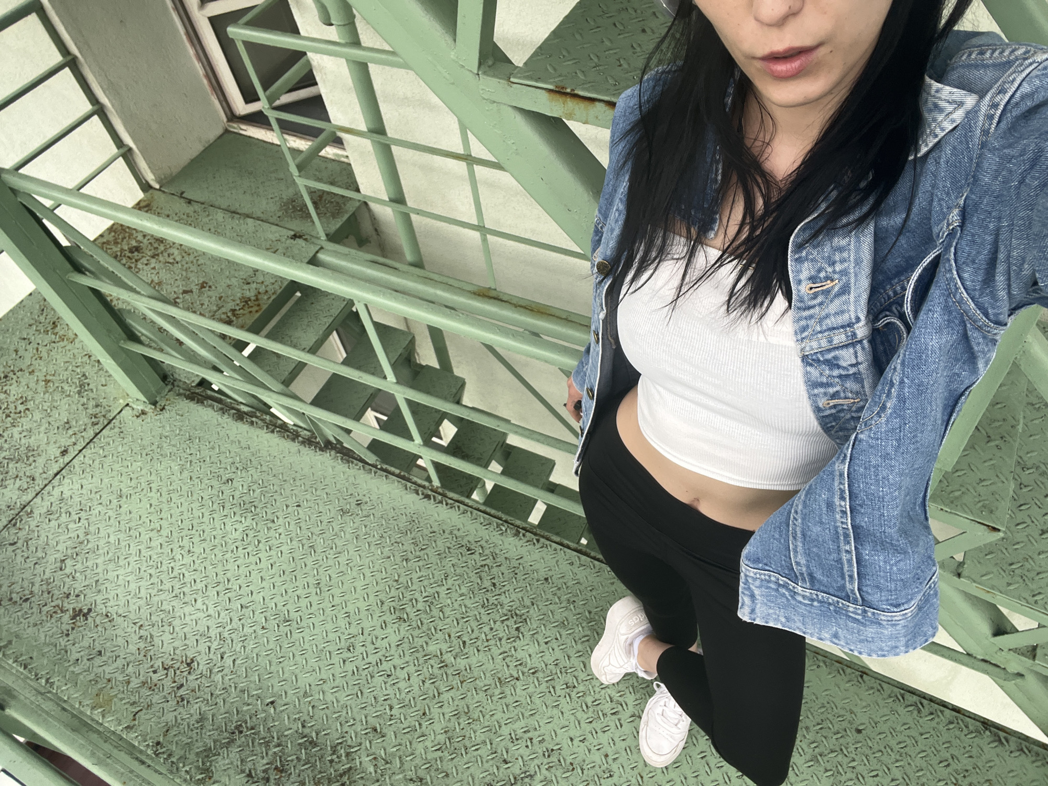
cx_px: 524
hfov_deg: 73.9
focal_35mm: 23
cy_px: 393
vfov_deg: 58.9
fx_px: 696
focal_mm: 2.71
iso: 50
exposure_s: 1/121
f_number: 2.2
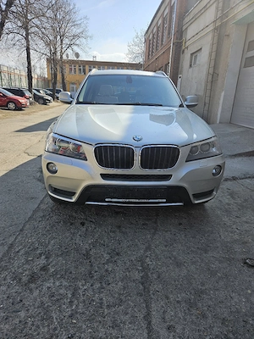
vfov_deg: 73.9
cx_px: 127
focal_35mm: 23
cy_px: 170
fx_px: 225
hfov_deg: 58.9
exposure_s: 1/1667
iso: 32
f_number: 1.8
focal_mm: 5.4
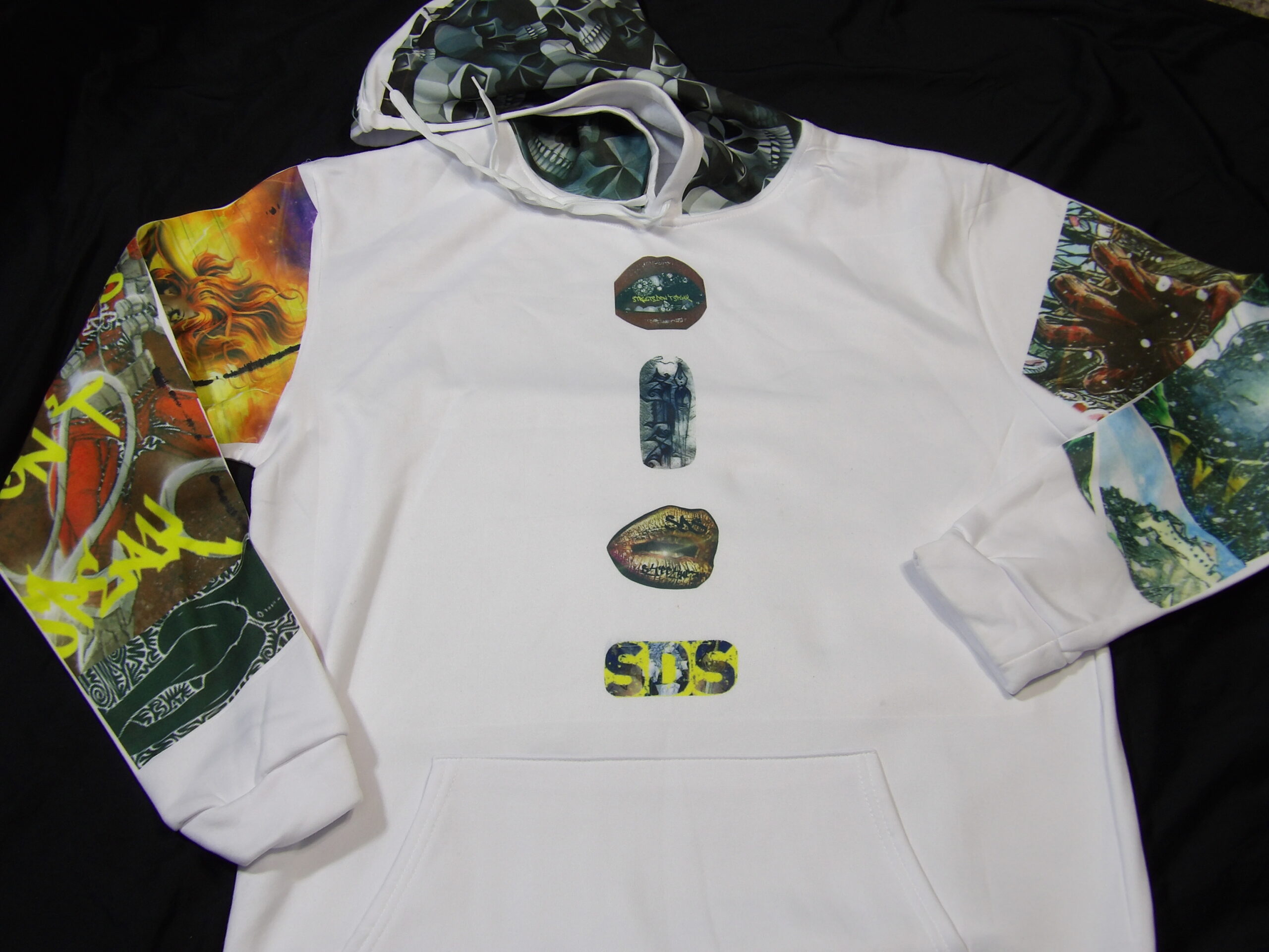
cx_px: 634
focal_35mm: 46
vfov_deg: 31.5
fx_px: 1686
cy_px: 476
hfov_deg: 41.2
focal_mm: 8.2
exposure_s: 1/33
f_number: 3.8
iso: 100
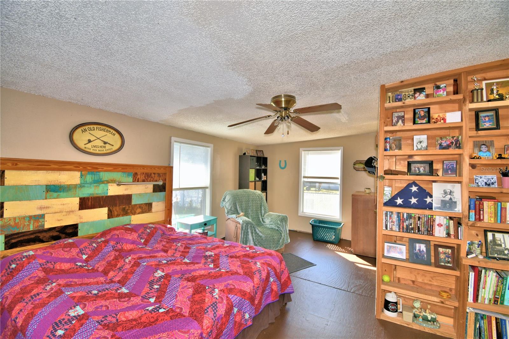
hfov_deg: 100.4
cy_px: 170
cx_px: 254
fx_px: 212
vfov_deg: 77.3
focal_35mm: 15
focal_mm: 10
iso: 100
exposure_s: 1/100
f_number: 4.5
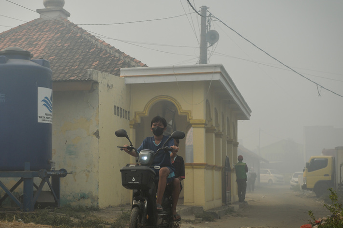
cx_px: 151
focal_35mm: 66
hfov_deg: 30.5
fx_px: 629
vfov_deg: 20.6
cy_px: 103
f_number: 3.5
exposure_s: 1/8000
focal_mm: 52
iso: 200
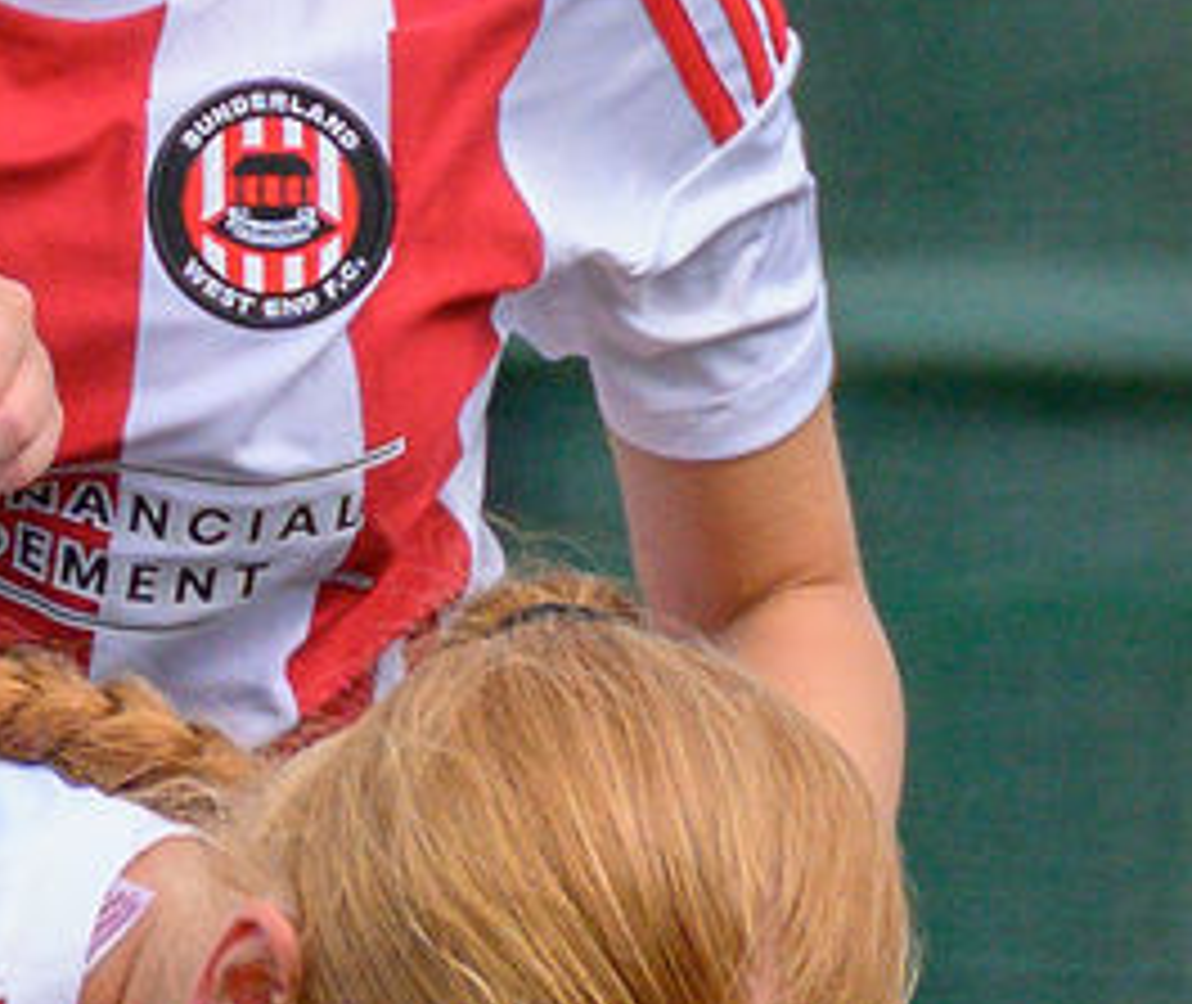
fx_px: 194530
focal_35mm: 5403
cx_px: 632
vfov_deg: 0.3
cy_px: 1132
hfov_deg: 0.4
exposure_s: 1/1600
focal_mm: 400
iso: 720
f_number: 5.6
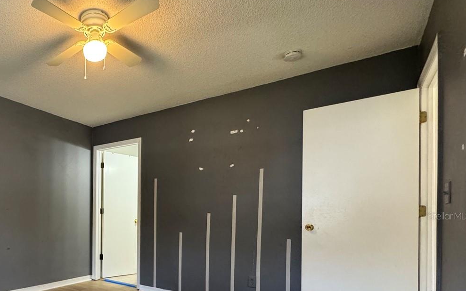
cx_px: 96
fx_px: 305
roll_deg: -0.9
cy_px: 216
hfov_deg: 68.0
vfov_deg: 49.2
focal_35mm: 24
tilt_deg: +0.0
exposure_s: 1/60
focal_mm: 2.22
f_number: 2.2
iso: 320
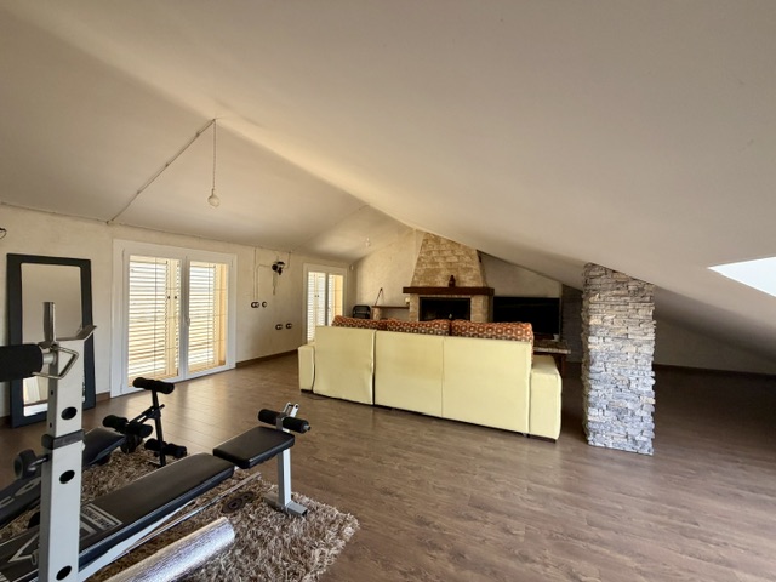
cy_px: 291
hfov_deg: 102.1
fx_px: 314
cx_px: 388
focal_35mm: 14
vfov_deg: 85.7
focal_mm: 2.22
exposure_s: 1/121
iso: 200
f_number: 2.2
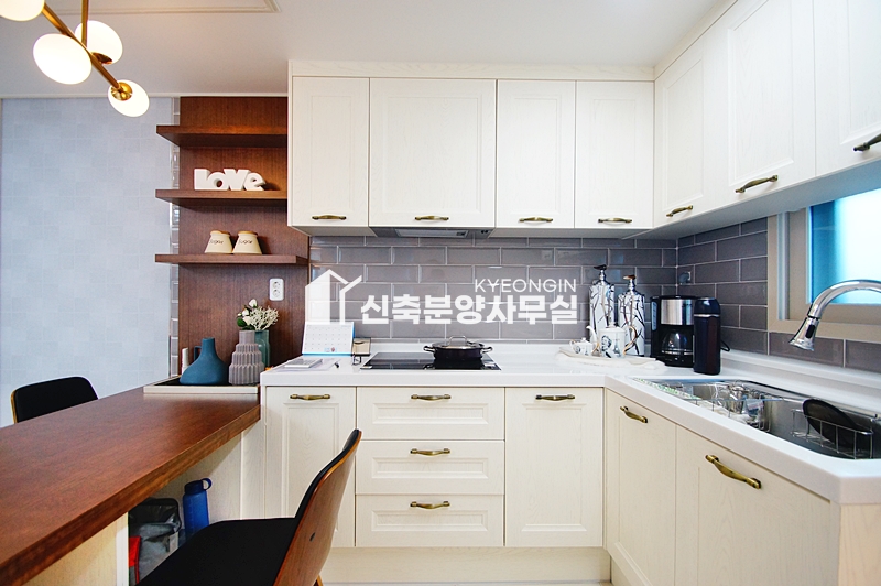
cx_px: 440
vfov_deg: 77.2
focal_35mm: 15
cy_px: 293
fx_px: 367
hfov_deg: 100.4
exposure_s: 1/160
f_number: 3.5
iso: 800
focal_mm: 10
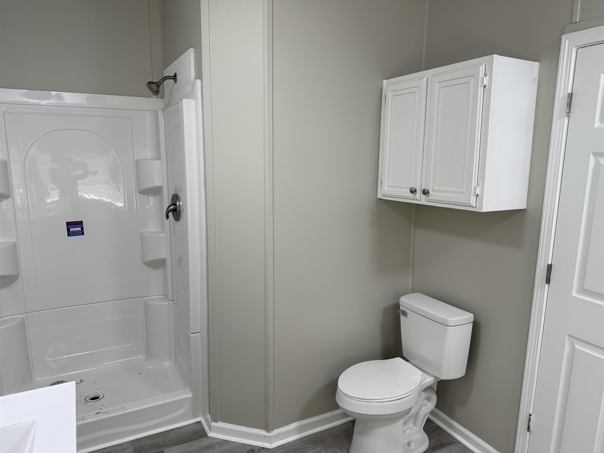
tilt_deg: -8.4
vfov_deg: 56.8
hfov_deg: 71.6
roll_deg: -0.7
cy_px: 226
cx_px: 302
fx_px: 419
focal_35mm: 24
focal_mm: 6.76
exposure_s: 1/120
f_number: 1.78
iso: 160
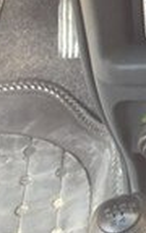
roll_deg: -1.9
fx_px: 815
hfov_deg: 9.7
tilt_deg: -27.2
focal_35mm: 128
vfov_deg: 15.5
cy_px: -71
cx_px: 258
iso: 50
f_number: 2.4
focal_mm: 4.28
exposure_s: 1/24
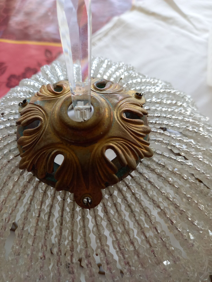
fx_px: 204
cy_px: 141
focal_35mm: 25
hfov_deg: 54.9
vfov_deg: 69.4
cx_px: 106
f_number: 1.8
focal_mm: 4.65
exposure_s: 1/50
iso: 160
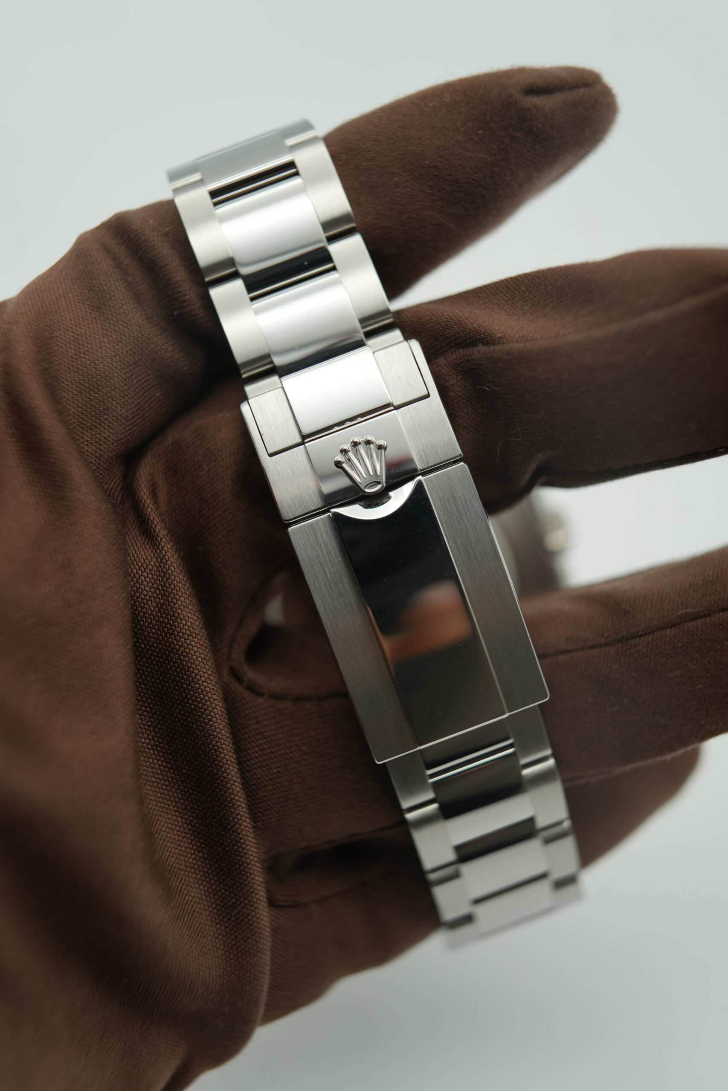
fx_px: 1061
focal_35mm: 35
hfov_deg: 37.9
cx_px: 364
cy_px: 546
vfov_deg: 54.4
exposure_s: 1/250
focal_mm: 35
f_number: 5
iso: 400
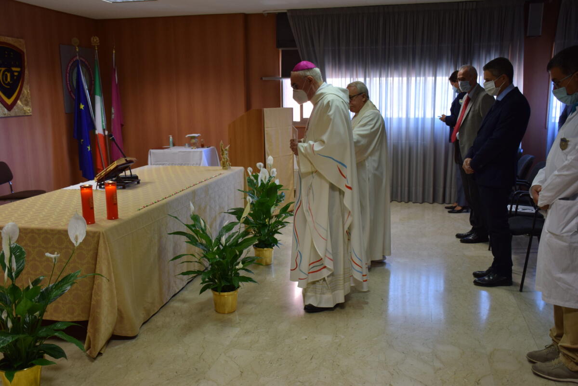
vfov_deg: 36.9
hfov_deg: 53.1
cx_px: 289
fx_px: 578
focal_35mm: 36
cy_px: 193
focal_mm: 24
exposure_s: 1/60
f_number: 4
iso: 450
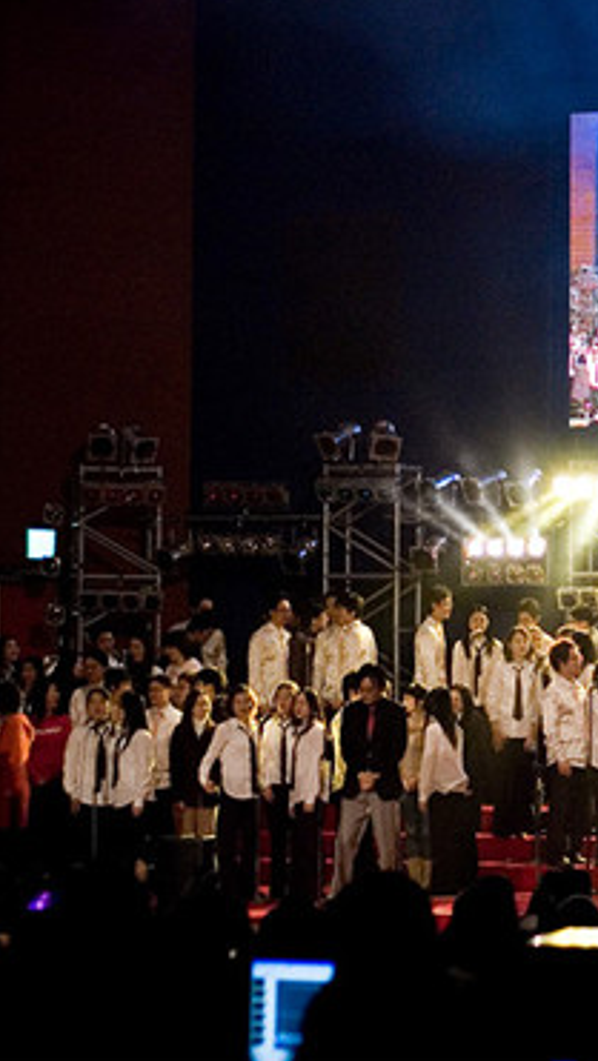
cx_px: 672
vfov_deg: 16.9
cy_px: 505
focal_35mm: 127
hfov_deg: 9.5
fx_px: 3576
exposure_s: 1/180
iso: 800
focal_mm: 50
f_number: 2.8
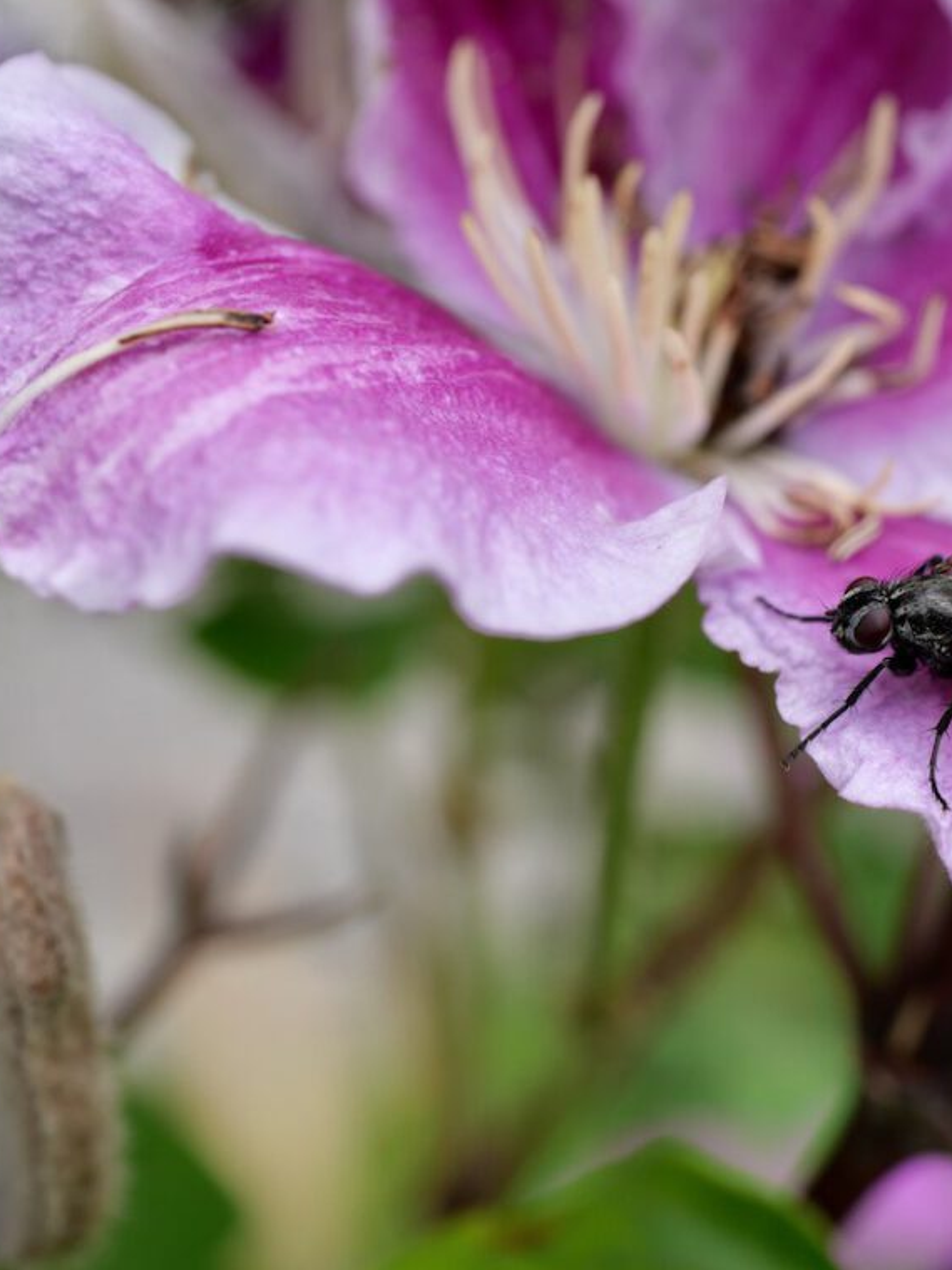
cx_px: 726
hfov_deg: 18.1
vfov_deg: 24.1
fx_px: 2971
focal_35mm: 81
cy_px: 629
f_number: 4
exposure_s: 1/250
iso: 200
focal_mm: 30
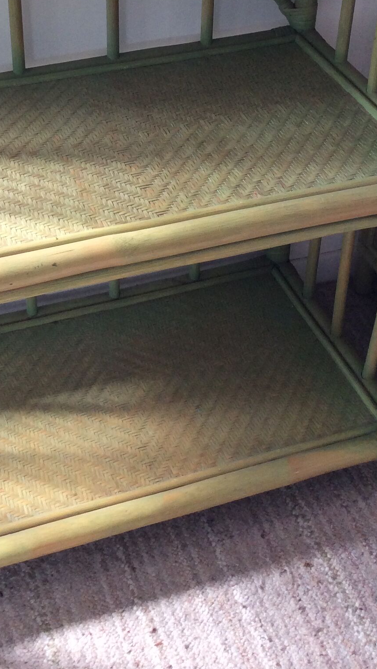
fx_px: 1049
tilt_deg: -31.1
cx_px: 134
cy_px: 113
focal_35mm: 59
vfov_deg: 34.1
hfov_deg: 20.3
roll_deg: -0.6
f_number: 2.4
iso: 64
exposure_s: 1/25
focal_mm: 3.3
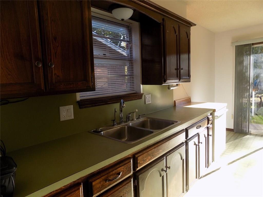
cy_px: 98
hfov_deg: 73.9
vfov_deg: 58.9
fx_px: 175
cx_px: 132
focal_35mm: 23
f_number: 3.1
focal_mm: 4
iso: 80
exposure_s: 1/100
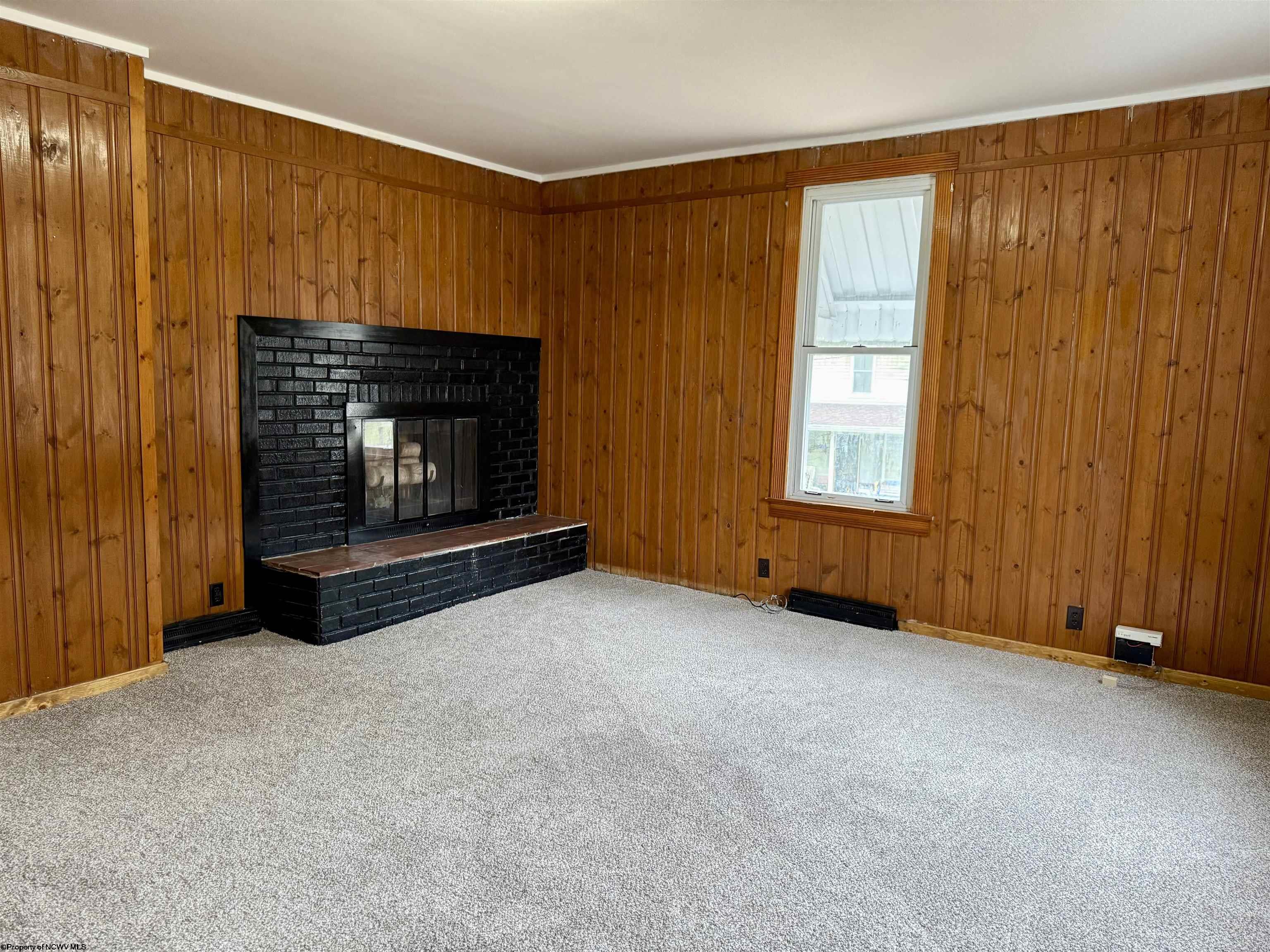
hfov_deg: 71.6
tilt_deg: -6.4
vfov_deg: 56.8
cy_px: 476
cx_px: 635
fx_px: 881
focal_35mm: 24
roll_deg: +0.9
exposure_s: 1/60
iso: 320
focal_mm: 6.76
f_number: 1.78
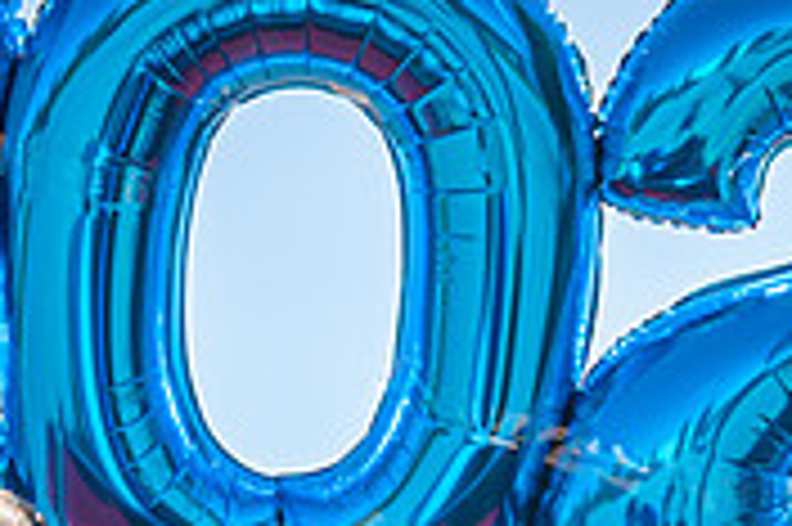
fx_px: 2330
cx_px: 412
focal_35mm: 106
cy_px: 631
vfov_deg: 12.6
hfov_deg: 19.3
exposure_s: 1/400
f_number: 10
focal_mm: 20
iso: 200
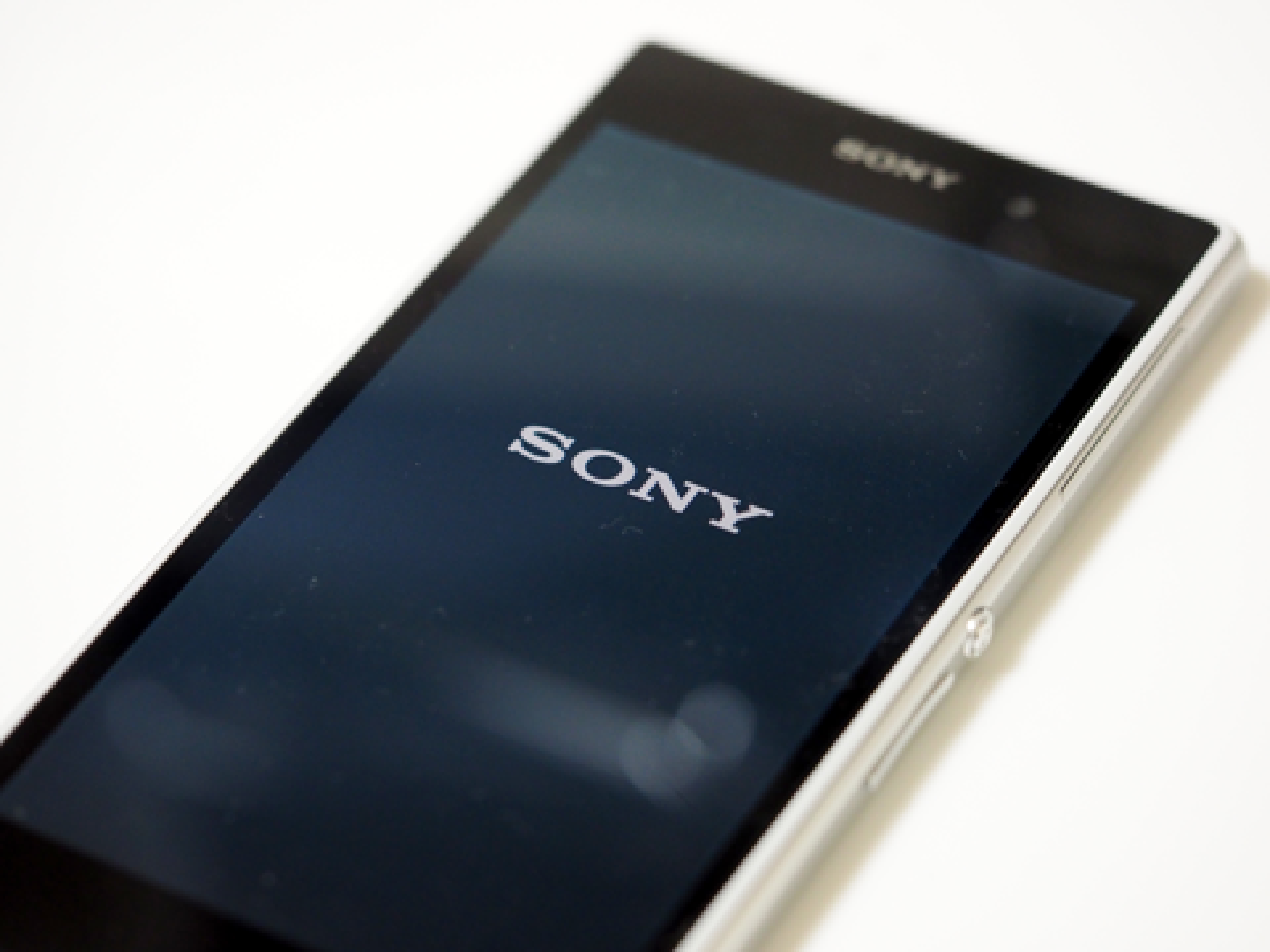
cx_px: 635
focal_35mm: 120
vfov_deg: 12.3
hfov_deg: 16.4
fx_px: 4403
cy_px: 476
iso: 1600
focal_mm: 60
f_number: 2.8
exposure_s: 1/25
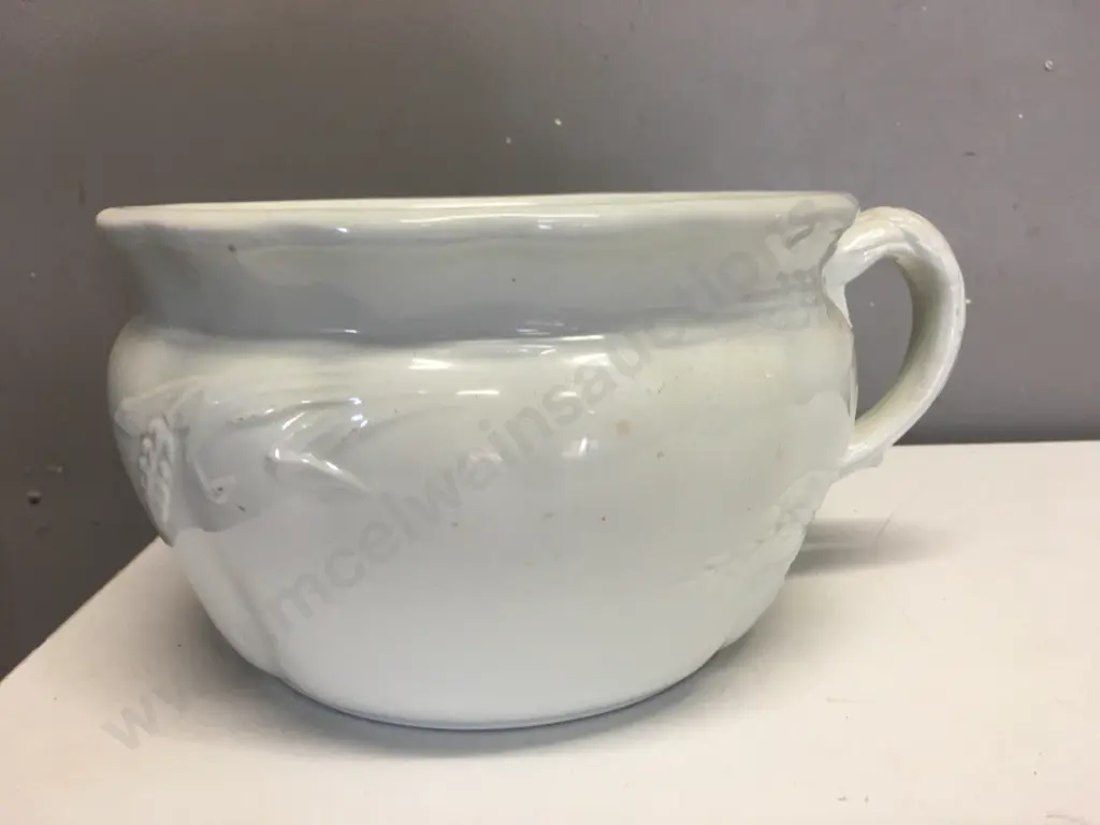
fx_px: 922
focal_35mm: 29
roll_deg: +0.9
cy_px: 412
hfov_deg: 61.7
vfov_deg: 48.2
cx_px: 550
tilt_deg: -10.7
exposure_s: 1/33
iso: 32
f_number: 2.2
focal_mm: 4.15
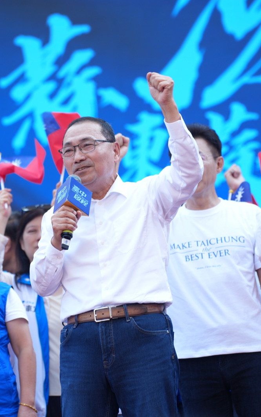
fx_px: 1764
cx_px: 94
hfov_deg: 8.5
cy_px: 208
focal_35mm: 155
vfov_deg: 13.5
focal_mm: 101
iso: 100
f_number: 2.8
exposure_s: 1/160
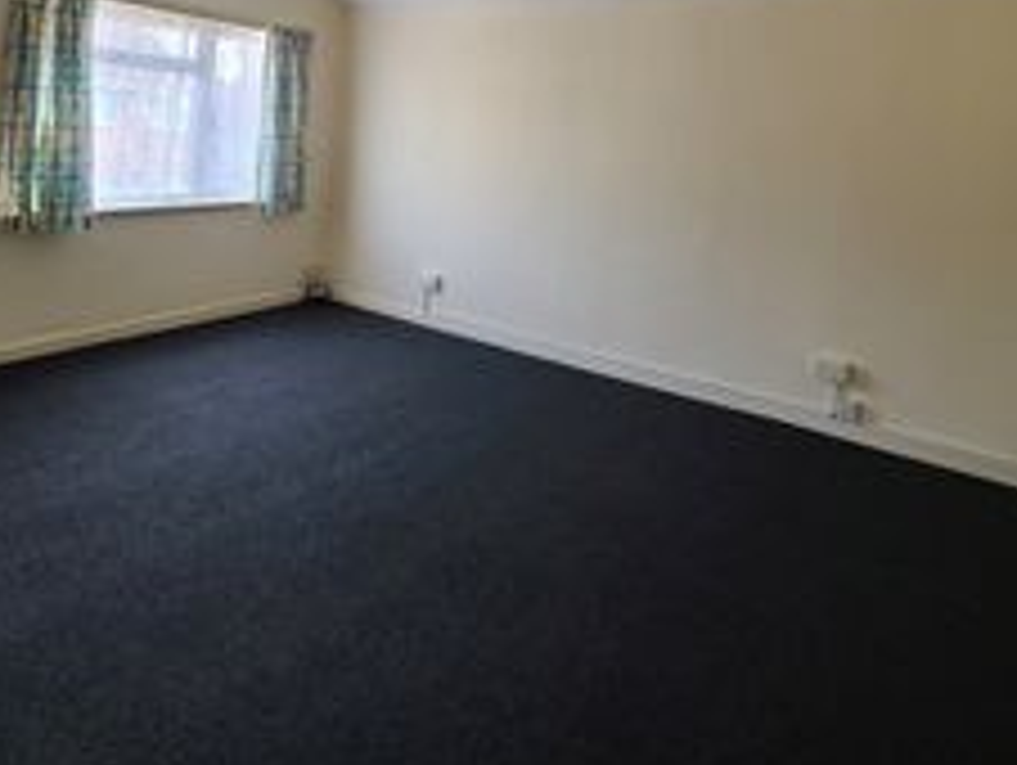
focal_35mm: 23
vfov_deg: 53.6
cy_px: 117
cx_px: 513
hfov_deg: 73.9
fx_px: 676
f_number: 2.2
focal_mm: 2.2
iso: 100
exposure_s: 1/60
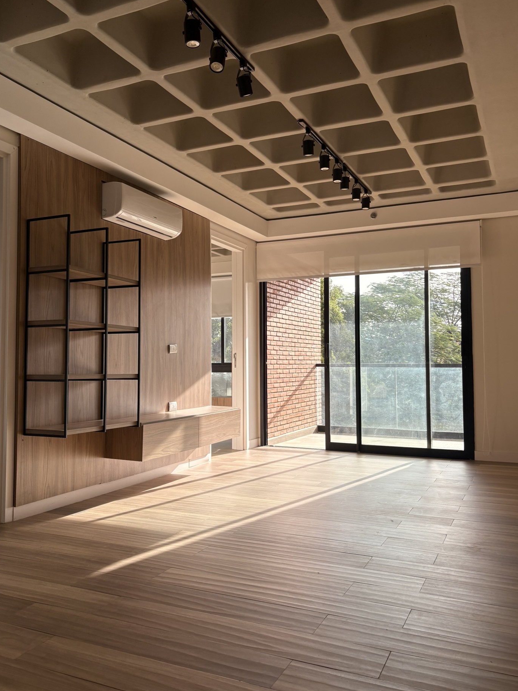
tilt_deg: +3.7
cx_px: 260
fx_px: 579
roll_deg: +0.4
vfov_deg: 61.6
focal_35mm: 29
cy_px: 335
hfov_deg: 48.2
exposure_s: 1/687
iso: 50
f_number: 1.6
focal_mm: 5.96
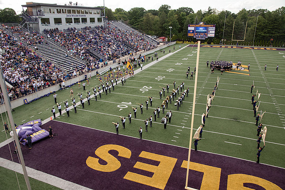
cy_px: 95
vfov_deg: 48.0
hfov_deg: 67.4
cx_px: 142
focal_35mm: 27
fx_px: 214
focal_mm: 27
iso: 640
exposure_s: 1/640
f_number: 6.3
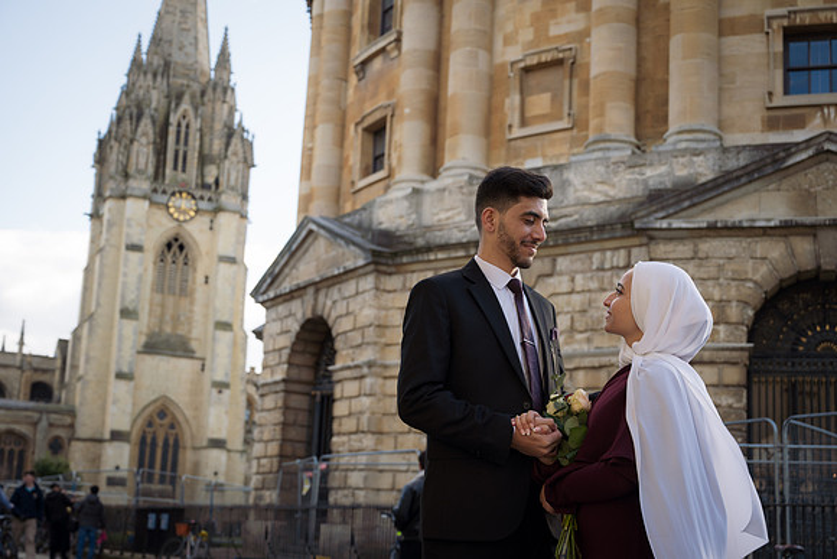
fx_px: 1139
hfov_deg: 40.3
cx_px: 418
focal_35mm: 49
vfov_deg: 27.5
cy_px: 280
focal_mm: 49
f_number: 4
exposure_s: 1/200
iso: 100
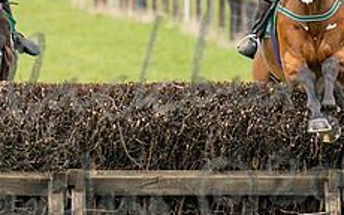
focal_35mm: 1670
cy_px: -47
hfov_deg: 1.3
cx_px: 244
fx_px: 15664
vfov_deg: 0.8
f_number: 2.8
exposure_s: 1/2000
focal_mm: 180
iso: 200
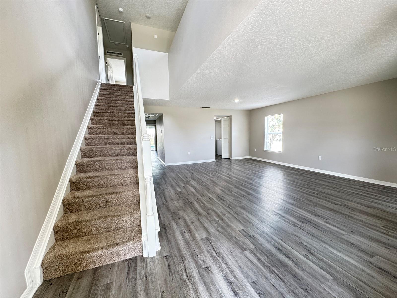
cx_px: 198
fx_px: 161
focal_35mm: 14
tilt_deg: -6.8
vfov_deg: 85.7
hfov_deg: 102.1
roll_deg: +0.8
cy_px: 149
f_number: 2.2
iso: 200
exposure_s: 1/60
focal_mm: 2.22
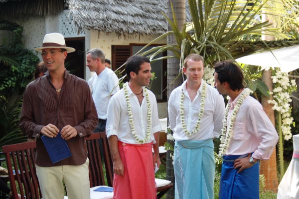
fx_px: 498
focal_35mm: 60
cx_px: 150
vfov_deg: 22.5
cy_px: 100
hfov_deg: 33.4
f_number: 4
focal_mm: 40
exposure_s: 1/250
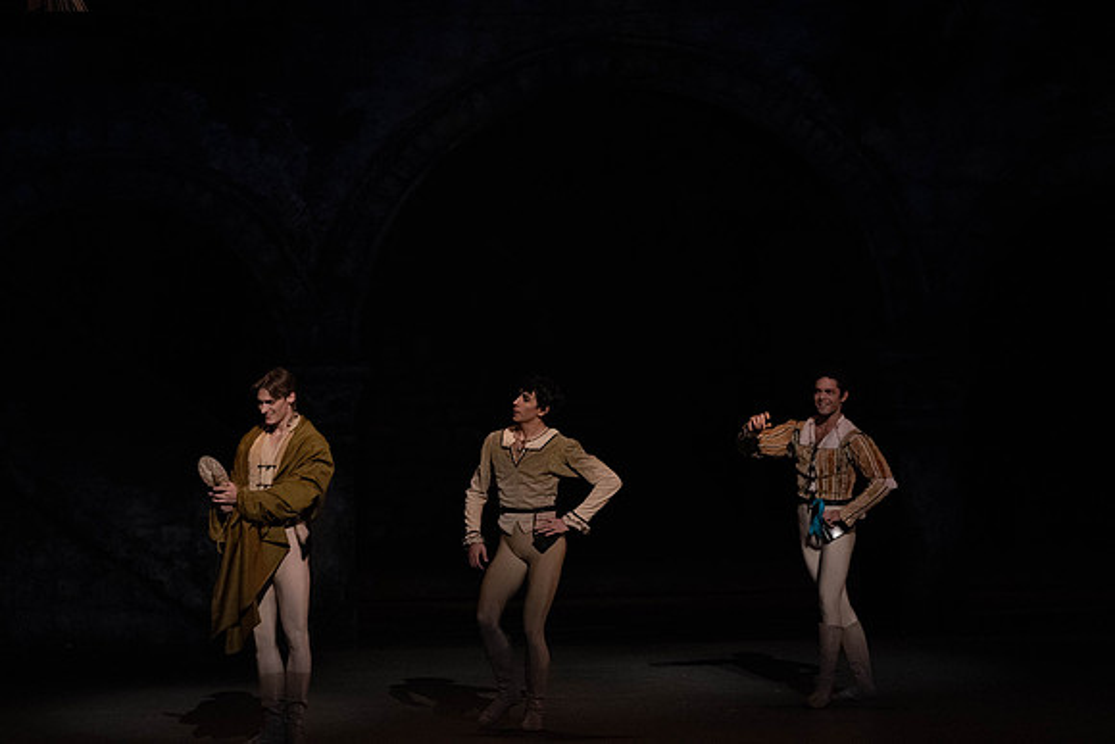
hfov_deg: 8.5
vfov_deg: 5.7
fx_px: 7466
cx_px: 558
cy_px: 372
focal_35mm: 241
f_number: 5.6
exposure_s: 1/250
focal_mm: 241
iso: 8000
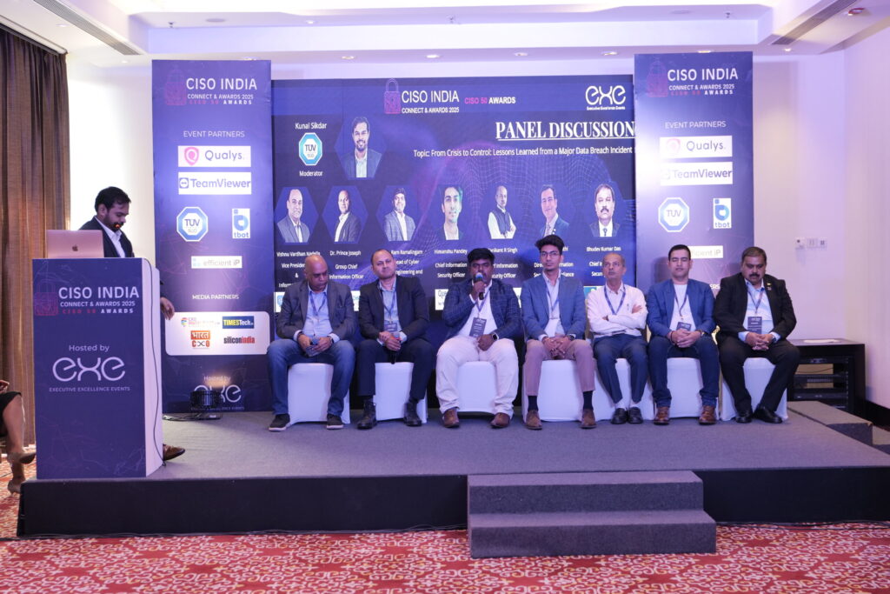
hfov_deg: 40.3
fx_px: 1211
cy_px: 297
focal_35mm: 49
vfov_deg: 27.5
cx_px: 445
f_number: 3.2
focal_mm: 49
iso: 1250
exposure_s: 1/100
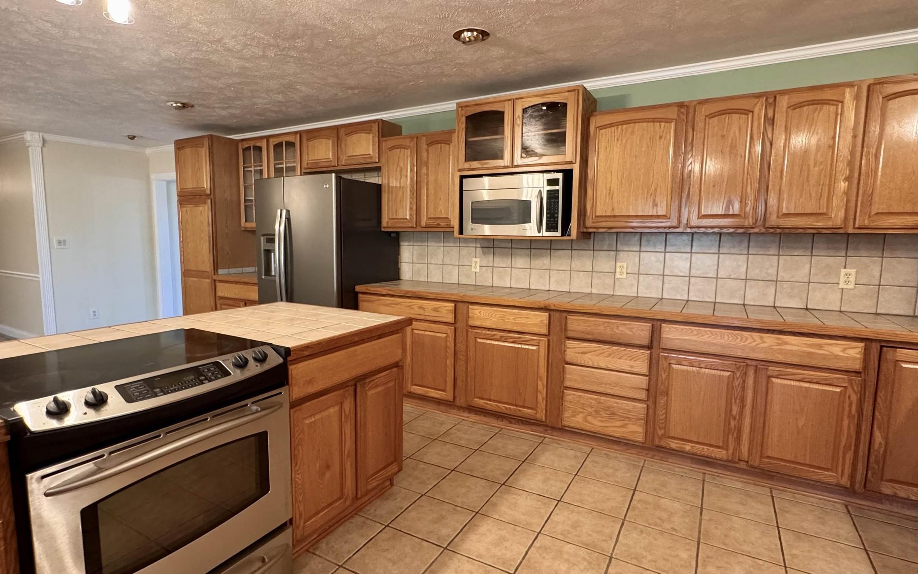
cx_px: 443
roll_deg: -0.4
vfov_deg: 62.2
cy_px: 289
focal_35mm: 19
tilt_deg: -7.4
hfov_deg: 88.0
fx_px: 475
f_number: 2.2
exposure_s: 1/60
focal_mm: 2.22
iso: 400
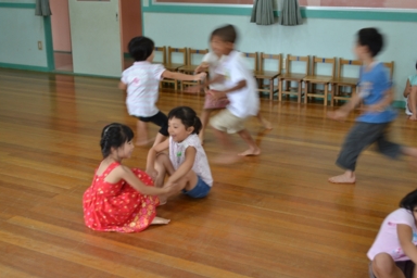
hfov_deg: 39.6
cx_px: 205
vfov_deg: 27.0
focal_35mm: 50
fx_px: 579
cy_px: 141
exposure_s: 1/30
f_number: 4.8
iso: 400
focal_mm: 32
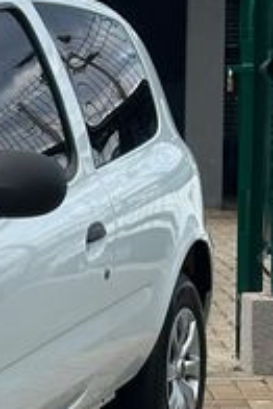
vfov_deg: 10.0
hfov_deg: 6.4
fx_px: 2339
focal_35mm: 206
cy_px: 273
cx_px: -352
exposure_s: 1/1848
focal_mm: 6.86
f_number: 1.78
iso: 64
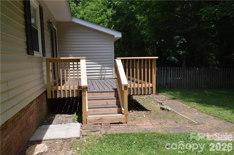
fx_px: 195
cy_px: 78
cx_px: 117
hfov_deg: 62.0
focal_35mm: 30
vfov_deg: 43.5
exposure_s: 1/250
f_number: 8
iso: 100
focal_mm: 20
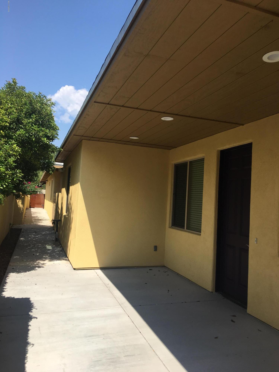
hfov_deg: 48.2
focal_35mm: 29
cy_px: 186
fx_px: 312
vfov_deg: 61.7
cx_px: 140
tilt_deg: +5.5
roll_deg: -4.1
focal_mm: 4.15
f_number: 2.2
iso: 25
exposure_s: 1/1374
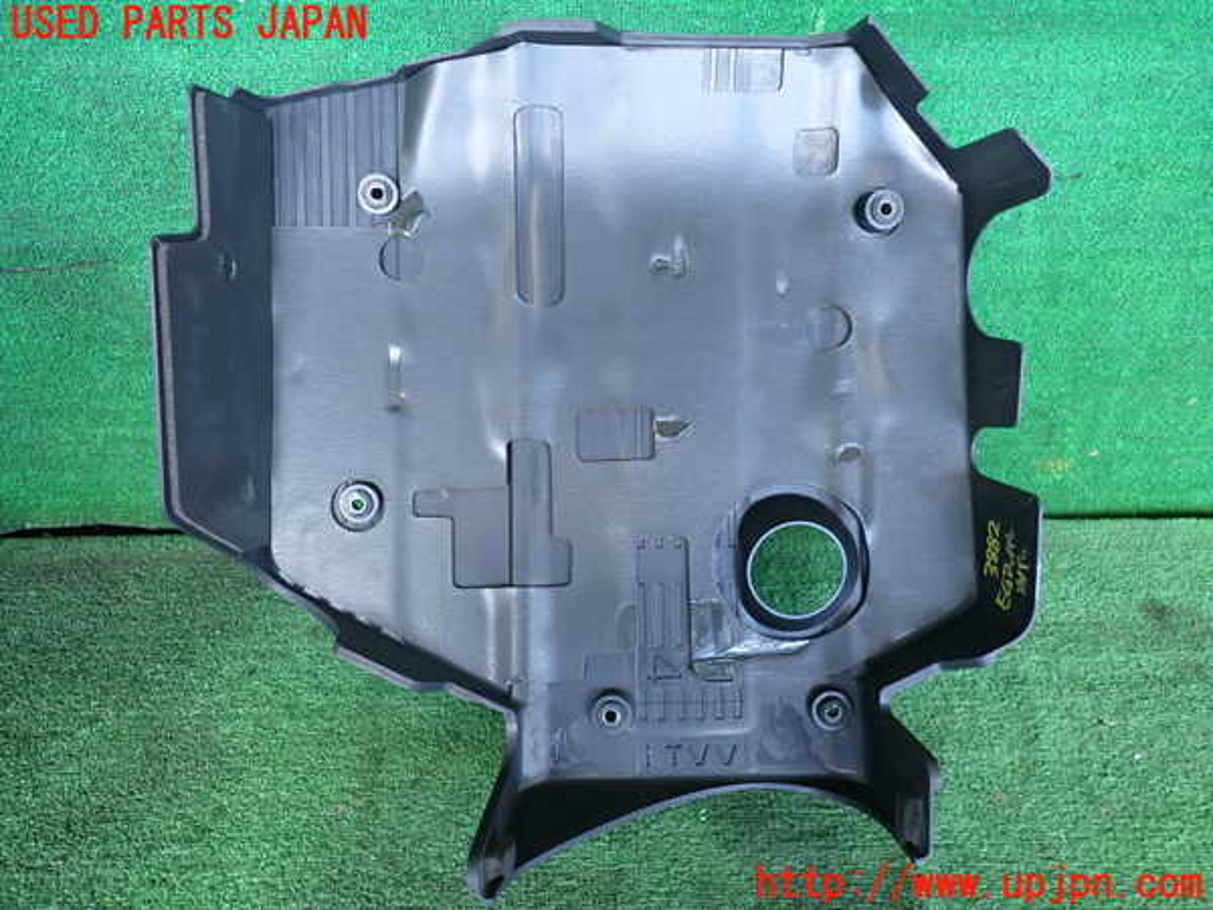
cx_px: 606
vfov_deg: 54.9
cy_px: 455
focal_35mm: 25
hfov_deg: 69.4
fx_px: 876
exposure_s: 1/125
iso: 320
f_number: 2
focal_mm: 4.5
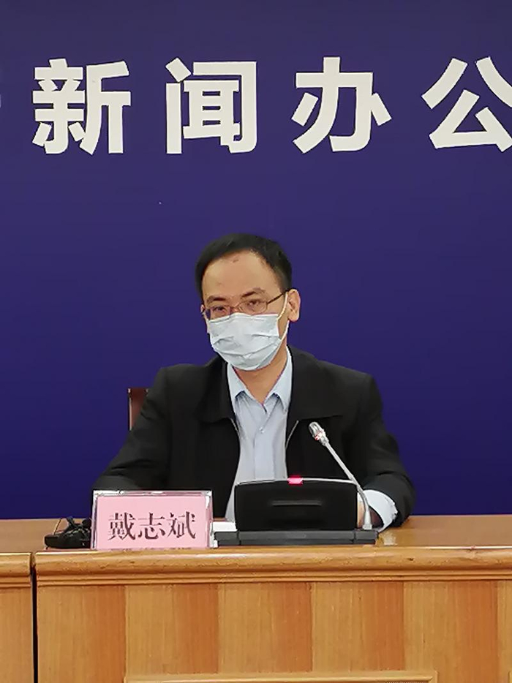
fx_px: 2072
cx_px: 256
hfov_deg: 14.1
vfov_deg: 18.7
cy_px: 342
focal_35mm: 105
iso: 125
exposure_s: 1/33.3
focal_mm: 3.62
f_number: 1.8
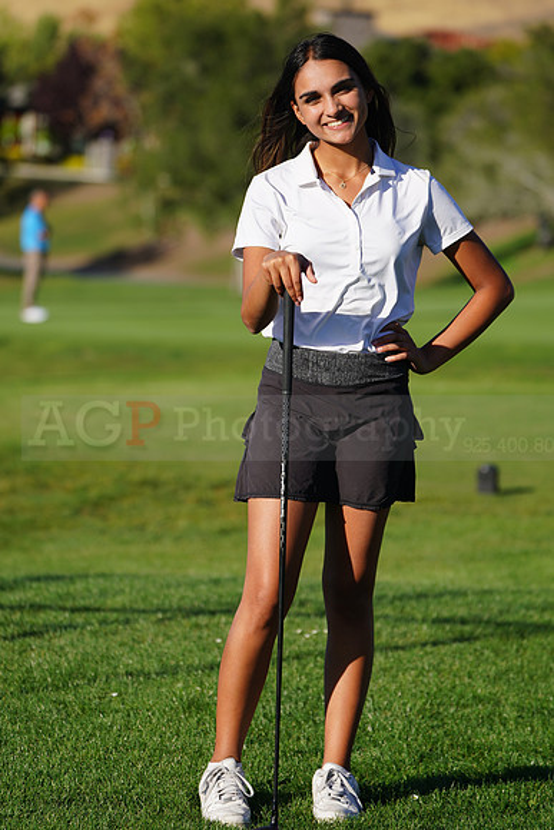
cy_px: 415
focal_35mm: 192
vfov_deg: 10.7
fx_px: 4429
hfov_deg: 7.2
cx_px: 277
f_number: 5.6
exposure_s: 1/640
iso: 100
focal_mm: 192
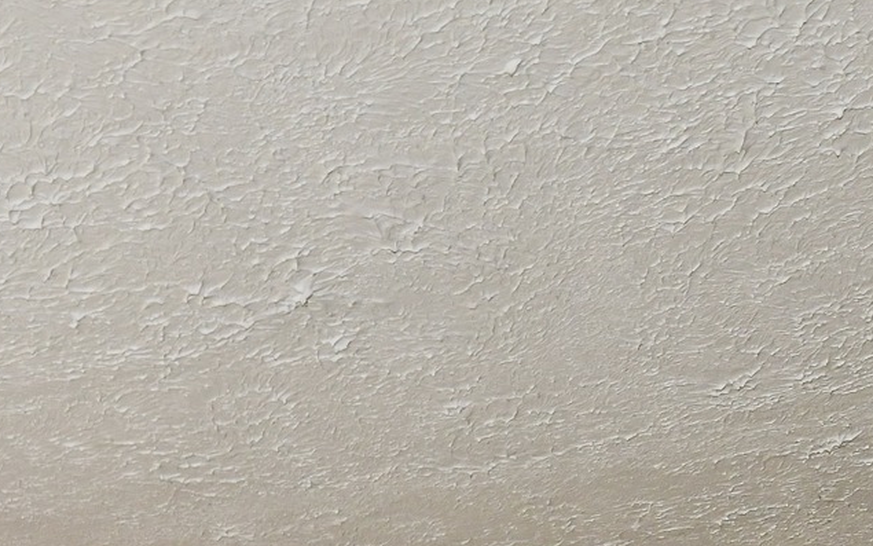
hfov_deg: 28.6
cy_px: 1264
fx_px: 1642
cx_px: 92
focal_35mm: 69
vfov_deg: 14.0
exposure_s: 1/80
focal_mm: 14
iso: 640
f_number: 6.3
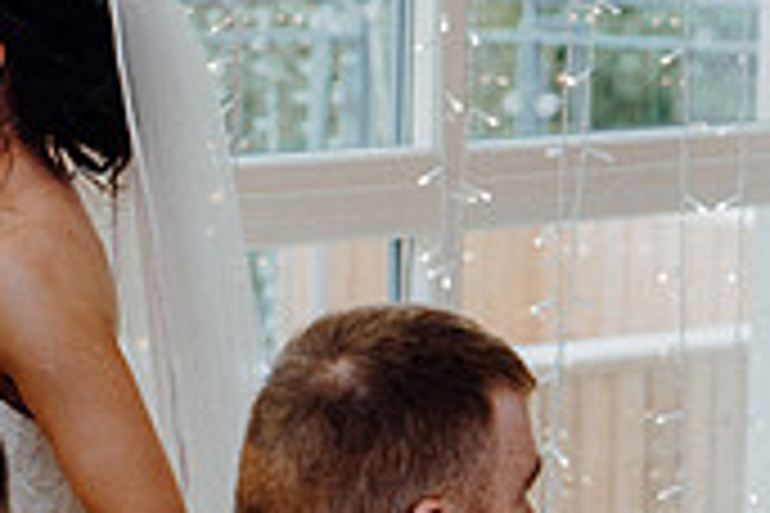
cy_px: 344
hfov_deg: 9.9
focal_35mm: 203
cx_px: -216
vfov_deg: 6.8
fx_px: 4342
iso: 640
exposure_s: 1/160
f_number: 3.5
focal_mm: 60
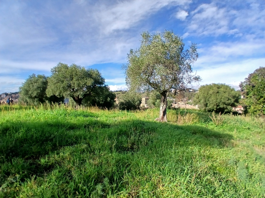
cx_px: 132
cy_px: 99
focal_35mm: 17
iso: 50
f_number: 2.2
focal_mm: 1.4
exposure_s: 1/1199
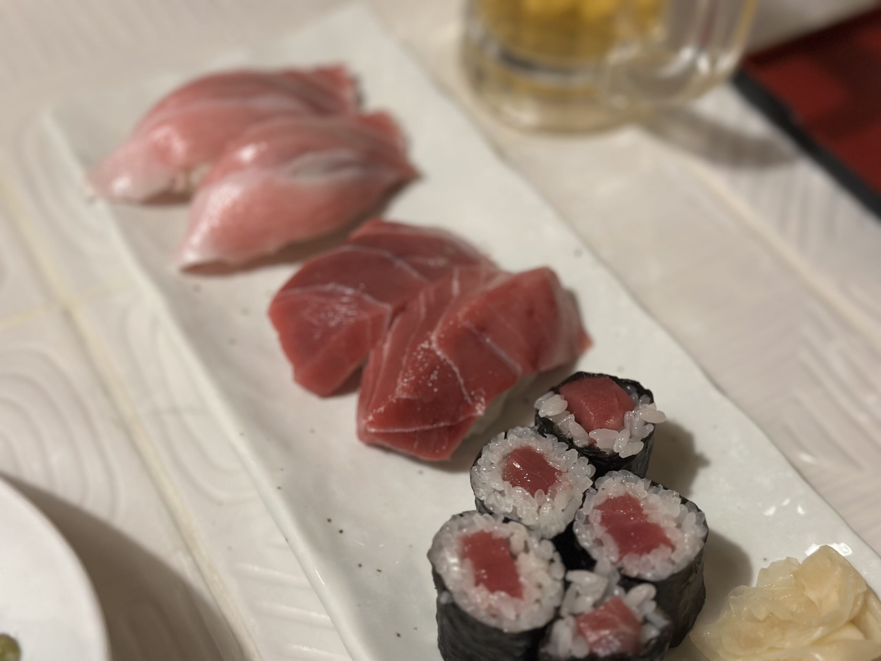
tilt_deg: -49.7
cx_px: 440
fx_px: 1222
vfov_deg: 30.3
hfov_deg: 39.7
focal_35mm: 48
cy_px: 330
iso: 320
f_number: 1.78
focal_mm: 6.86
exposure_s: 1/40
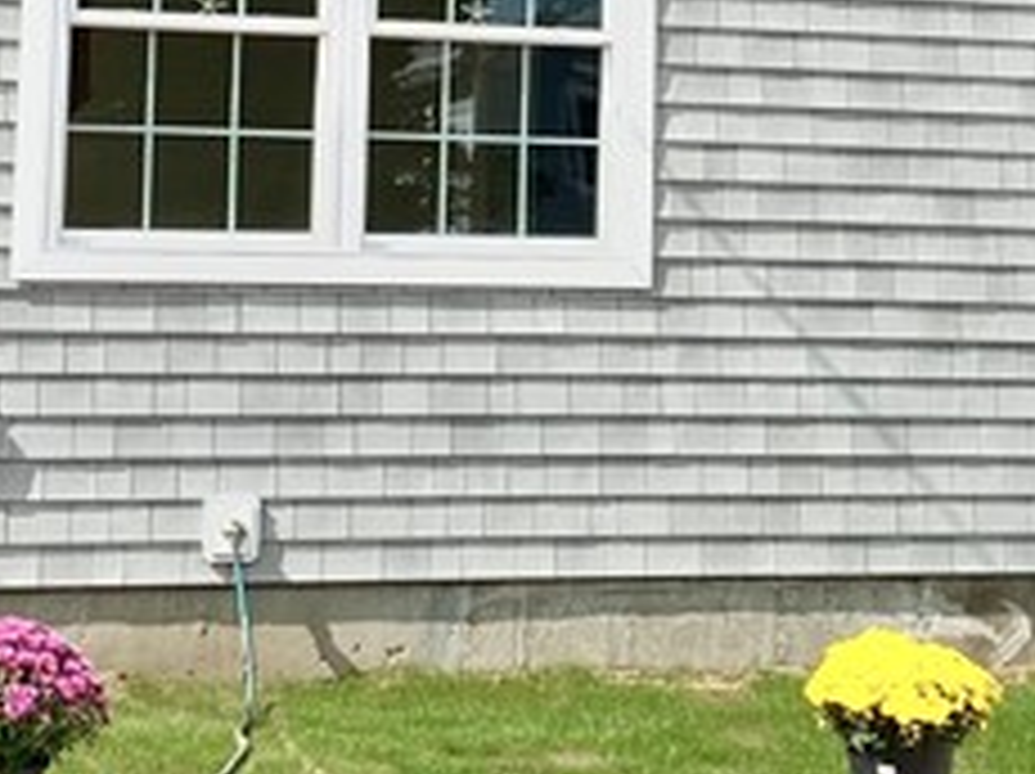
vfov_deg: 12.4
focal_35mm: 116
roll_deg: +0.1
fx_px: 3465
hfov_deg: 17.0
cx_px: 558
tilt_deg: +4.3
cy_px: -158
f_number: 1.8
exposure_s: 1/3731
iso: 32
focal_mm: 4.25
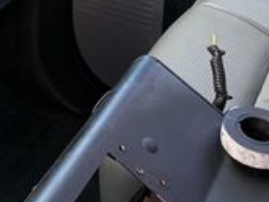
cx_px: 109
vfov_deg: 15.2
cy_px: -98
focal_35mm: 90
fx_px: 699
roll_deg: -4.0
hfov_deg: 21.8
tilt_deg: -19.1
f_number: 1.78
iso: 125
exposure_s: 1/208
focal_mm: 6.76
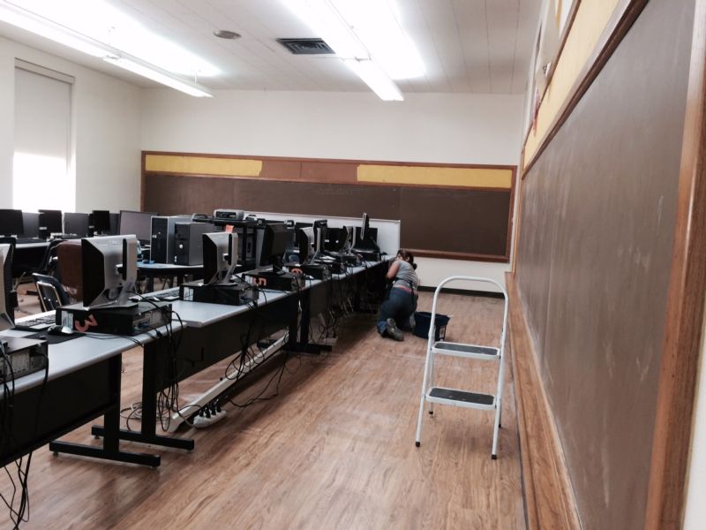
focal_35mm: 30
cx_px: 353
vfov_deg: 46.8
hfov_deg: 60.0
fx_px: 612
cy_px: 265
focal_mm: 4.12
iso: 80
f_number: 2.2
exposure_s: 1/30
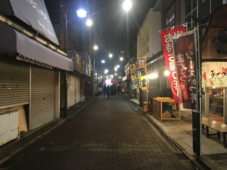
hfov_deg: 61.7
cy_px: 85
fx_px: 190
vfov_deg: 48.2
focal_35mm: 29
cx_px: 114
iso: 64
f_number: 2.2
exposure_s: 1/4
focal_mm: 4.15
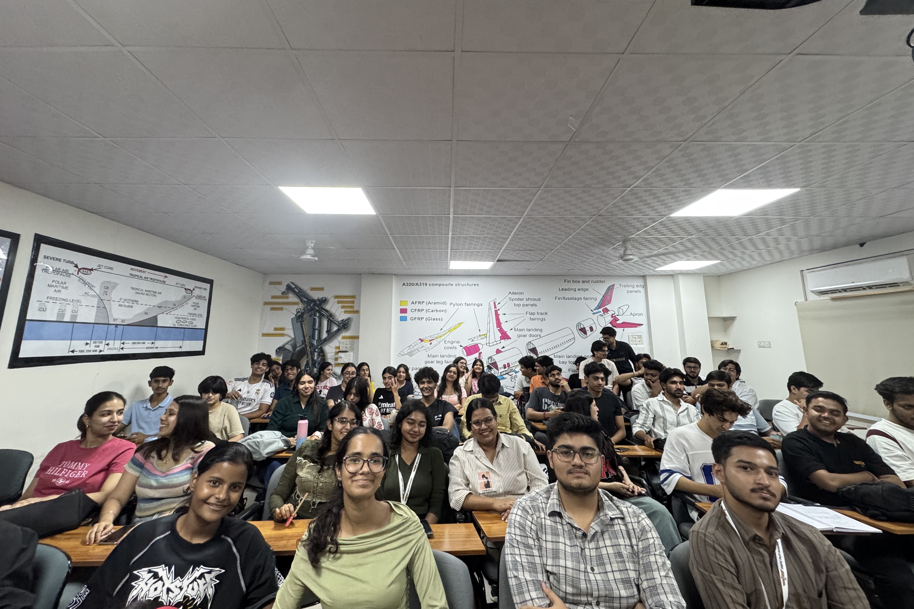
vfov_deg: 77.1
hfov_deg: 100.4
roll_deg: -1.2
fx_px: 381
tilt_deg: +8.6
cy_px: 275
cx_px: 445
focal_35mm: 15
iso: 250
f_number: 2.2
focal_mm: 2.22
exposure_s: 1/100
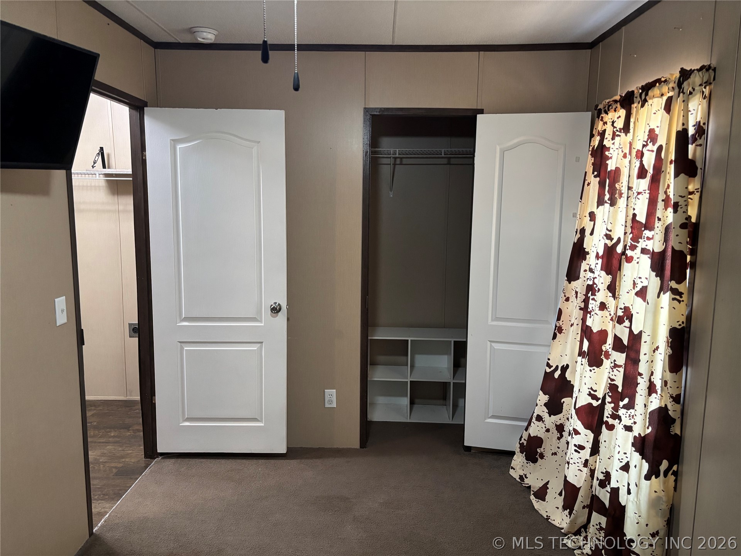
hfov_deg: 67.3
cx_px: 370
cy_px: 278
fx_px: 557
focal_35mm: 26
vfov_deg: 53.1
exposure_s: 1/60
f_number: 1.6
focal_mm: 5.96
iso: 400
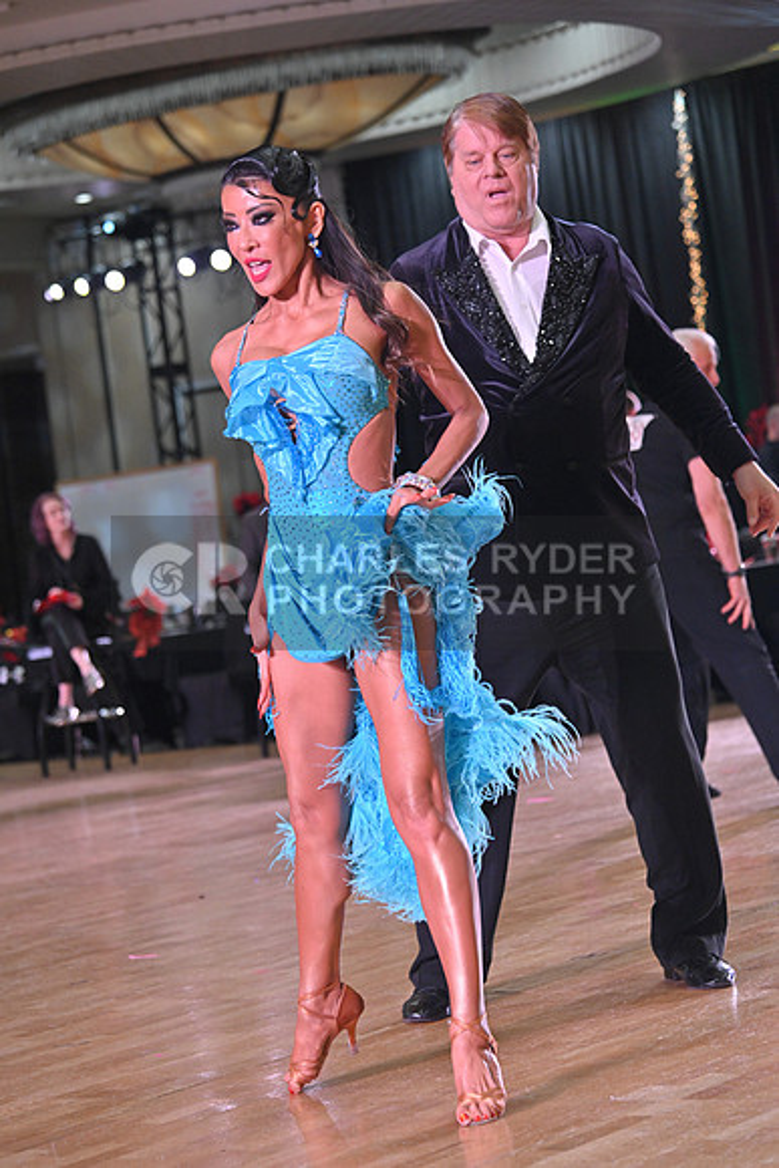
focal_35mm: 98
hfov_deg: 14.0
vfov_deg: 20.8
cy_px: 584
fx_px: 3179
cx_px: 390
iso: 2500
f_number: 5
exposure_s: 1/320
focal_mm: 98
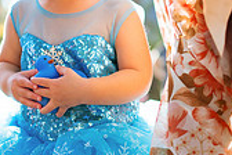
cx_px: 66
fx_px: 780
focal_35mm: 121
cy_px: 24
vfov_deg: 11.3
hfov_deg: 16.9
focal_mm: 35
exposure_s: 1/1600
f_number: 1.8
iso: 100
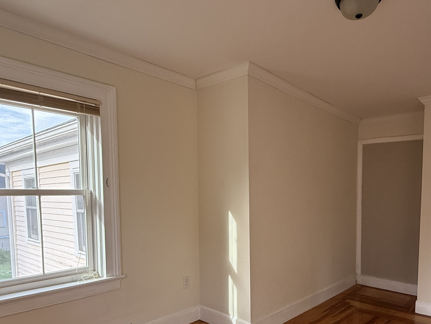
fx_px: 324
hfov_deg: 67.1
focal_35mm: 26
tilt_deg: -3.7
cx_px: 238
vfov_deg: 52.0
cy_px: 219
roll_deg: +0.3
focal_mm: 2.22
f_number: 2.2
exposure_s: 1/99
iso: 125
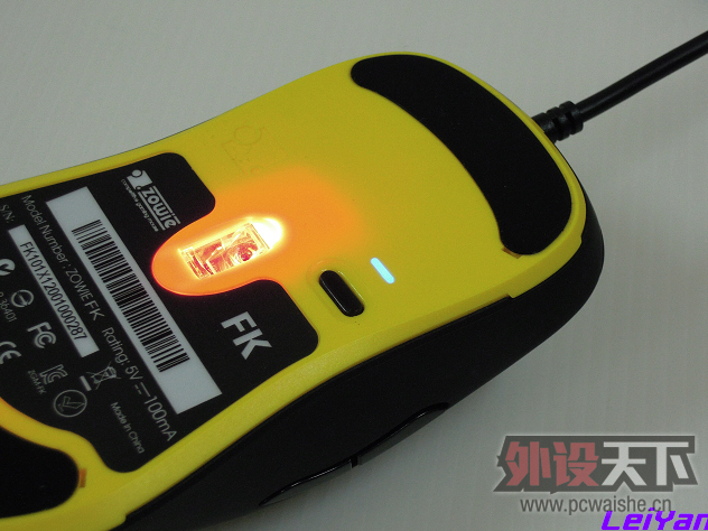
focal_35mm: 78
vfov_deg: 18.9
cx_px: 354
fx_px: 1595
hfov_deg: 25.0
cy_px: 268
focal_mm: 13.8
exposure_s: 1/25
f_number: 4.7
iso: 400
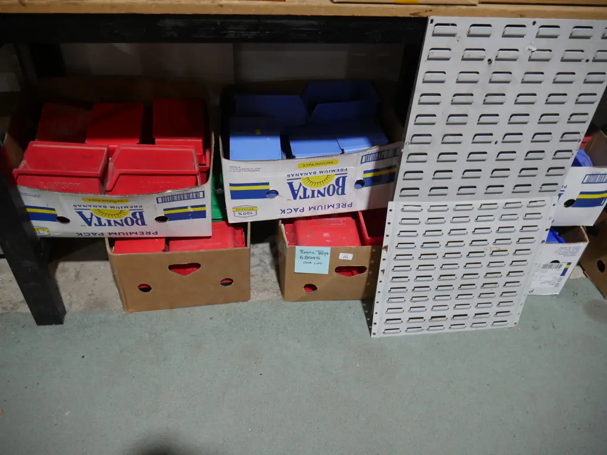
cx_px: 304
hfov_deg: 60.0
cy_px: 228
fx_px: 526
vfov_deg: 46.8
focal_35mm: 30
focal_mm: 15
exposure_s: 1/60
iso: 400
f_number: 3.6
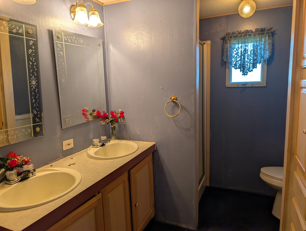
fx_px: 212
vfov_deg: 56.9
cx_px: 153
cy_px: 116
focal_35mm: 24
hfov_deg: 71.5
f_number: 1.68
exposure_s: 1/120
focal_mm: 6.9
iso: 32
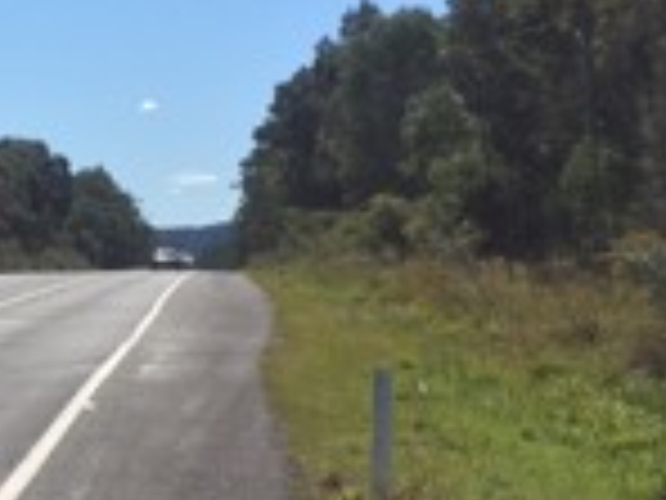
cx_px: -126
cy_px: 99
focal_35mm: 102
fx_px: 1962
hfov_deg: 18.3
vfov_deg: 14.4
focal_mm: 4.15
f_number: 2.2
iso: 32
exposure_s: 1/2475
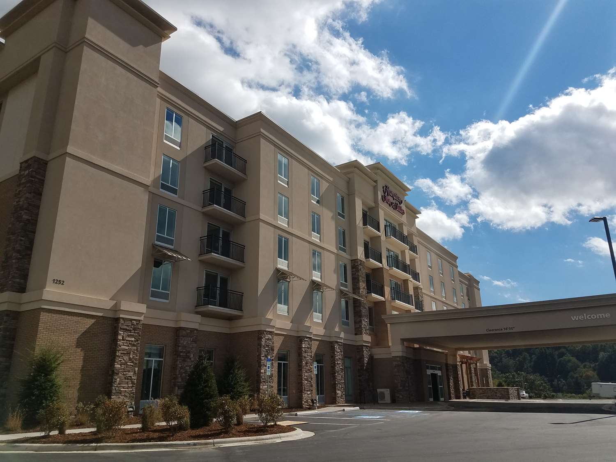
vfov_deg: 53.1
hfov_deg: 67.3
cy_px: 231
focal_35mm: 26
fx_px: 463
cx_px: 308
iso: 40
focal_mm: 4.2
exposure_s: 1/4976
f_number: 1.7
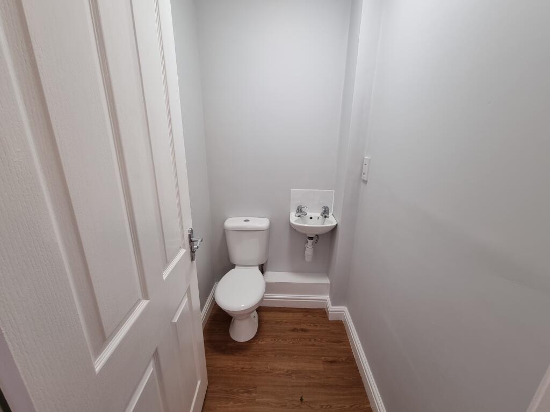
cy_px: 206
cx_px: 275
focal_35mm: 13
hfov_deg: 106.2
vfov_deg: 89.9
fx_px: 207
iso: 125
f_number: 2.2
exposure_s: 1/50
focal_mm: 2.2
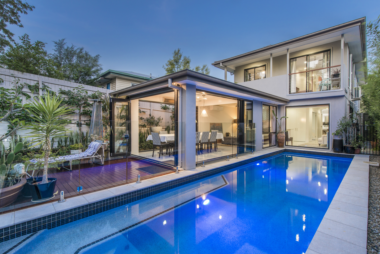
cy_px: 132
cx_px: 188
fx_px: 169
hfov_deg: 96.7
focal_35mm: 16
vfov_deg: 73.7
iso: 400
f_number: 8
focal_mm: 15
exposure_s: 1/5
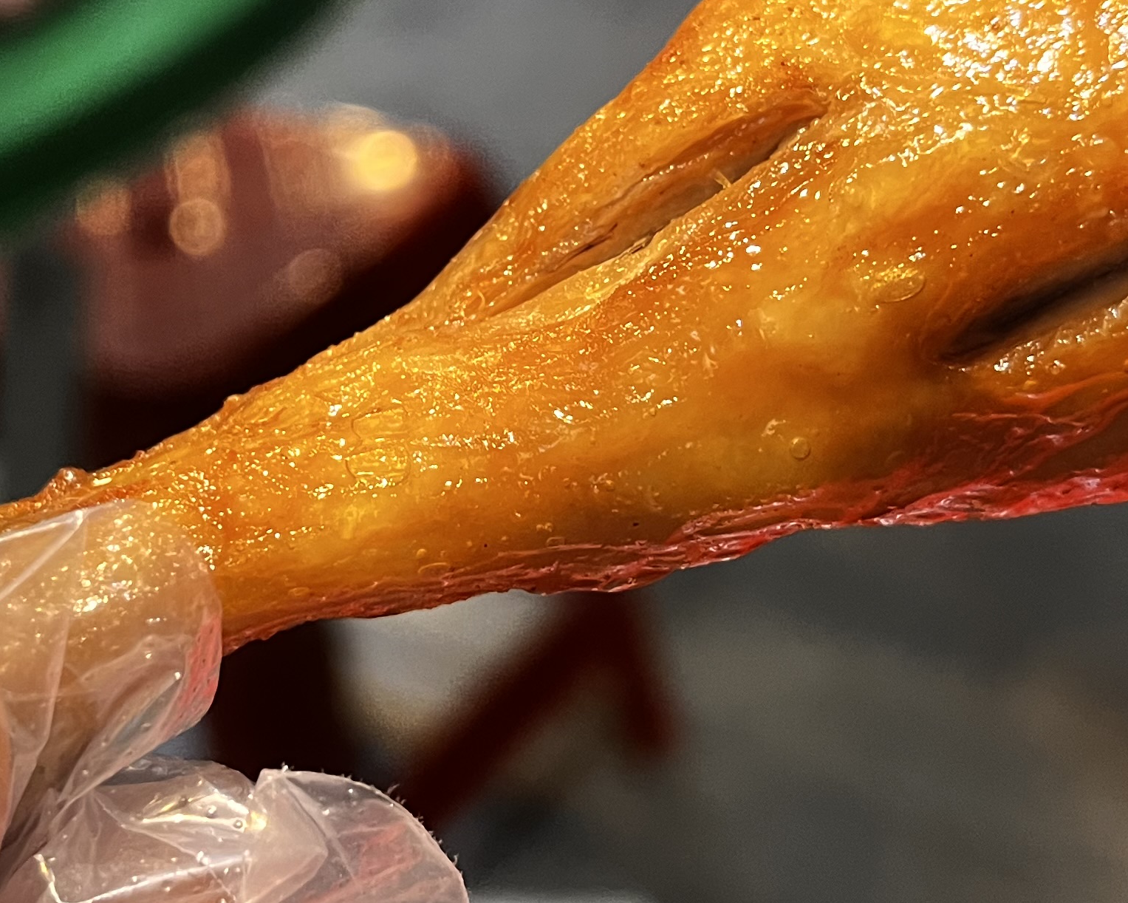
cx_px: 484
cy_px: 331
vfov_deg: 22.8
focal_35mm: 67
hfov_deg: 28.3
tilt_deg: -32.3
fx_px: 2237
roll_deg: +10.6
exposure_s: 1/60
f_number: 1.6
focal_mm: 5.1
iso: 400
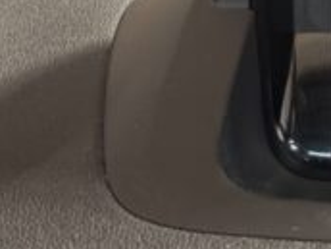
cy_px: -22
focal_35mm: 159
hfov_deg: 11.5
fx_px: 1520
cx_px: 593
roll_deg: +0.0
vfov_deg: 9.3
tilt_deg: -11.6
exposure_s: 1/17
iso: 500
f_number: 1.6
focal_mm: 5.96
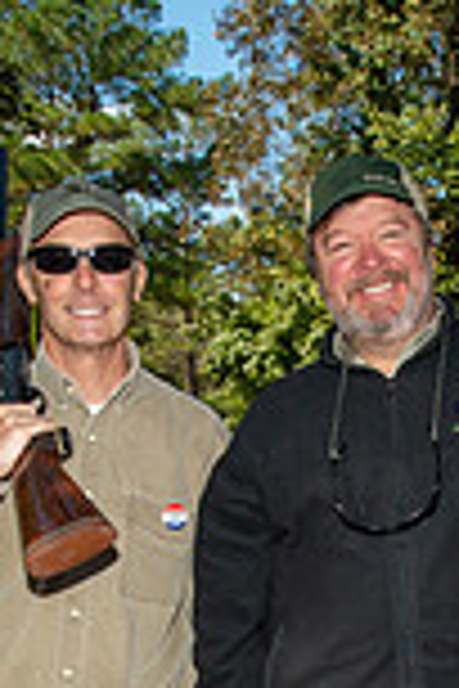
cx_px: 364
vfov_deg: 25.5
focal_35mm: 76
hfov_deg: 17.8
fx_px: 1453
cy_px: 670
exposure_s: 1/160
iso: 125
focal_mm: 20
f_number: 6.3
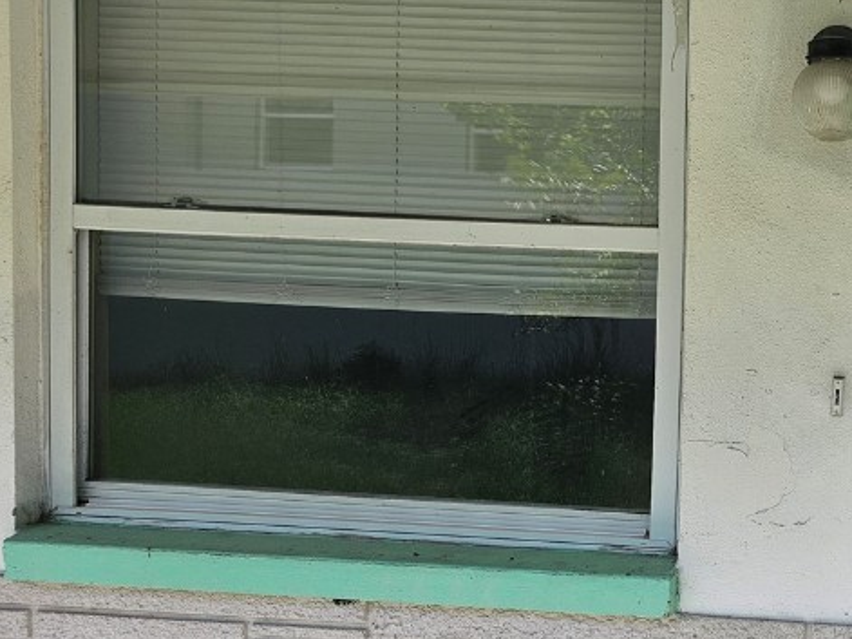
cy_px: 333
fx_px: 1230
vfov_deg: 29.1
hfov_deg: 33.8
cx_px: 912
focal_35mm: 50
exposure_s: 1/580
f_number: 1.7
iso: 10
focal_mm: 6.3
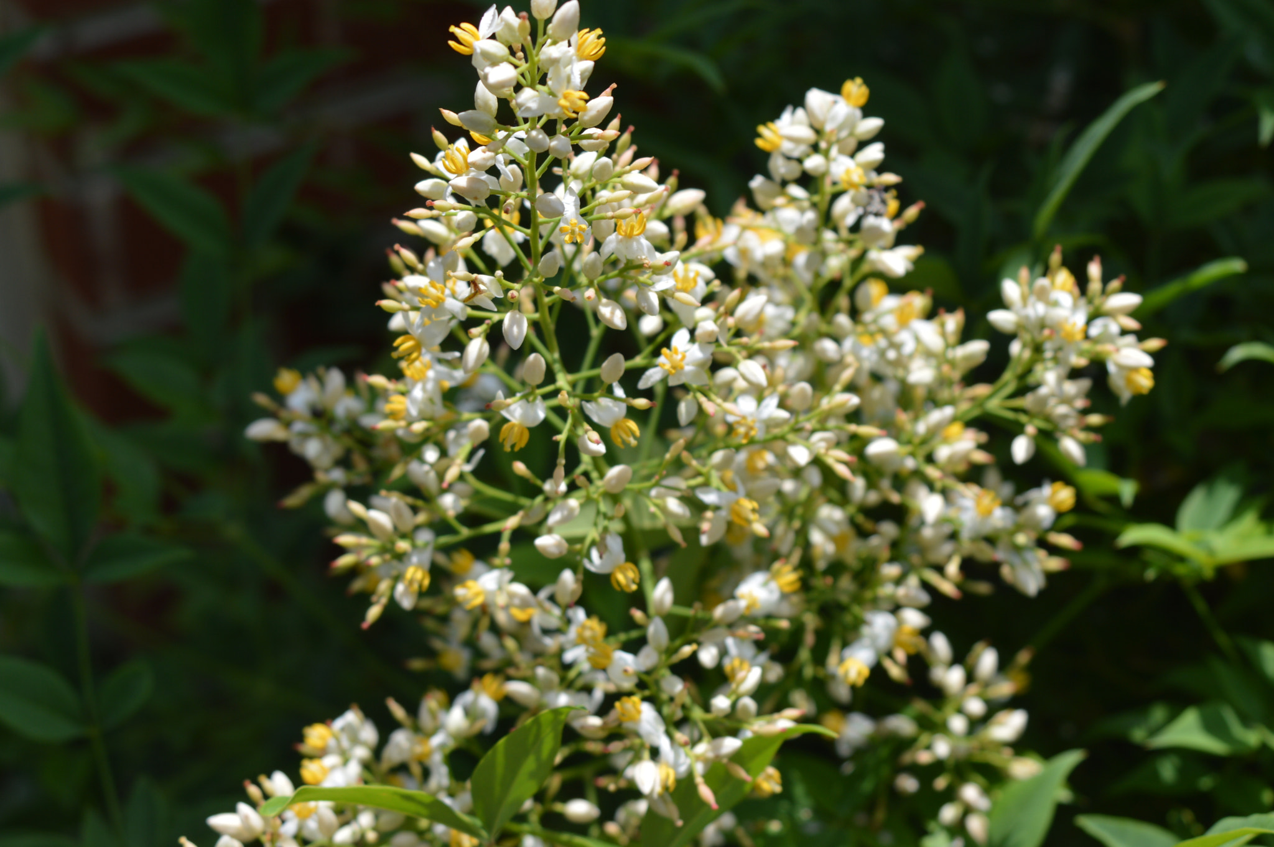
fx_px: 2758
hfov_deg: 26.0
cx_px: 637
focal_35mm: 78
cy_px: 424
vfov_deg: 17.5
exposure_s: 1/200
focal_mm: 52
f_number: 8
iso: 100
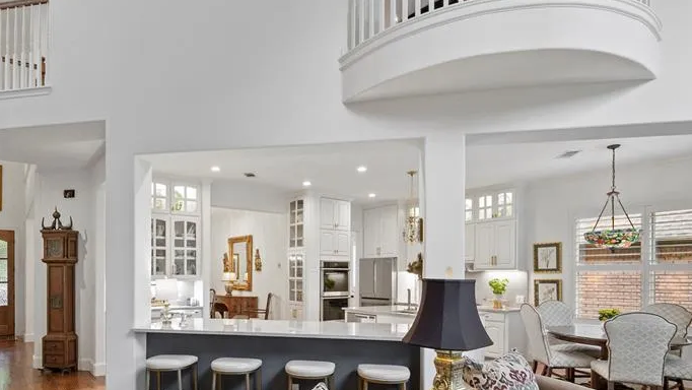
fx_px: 404
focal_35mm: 22
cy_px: 271
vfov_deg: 50.3
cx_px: 274
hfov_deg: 80.2
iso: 1250
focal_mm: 14
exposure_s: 1/30
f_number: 8
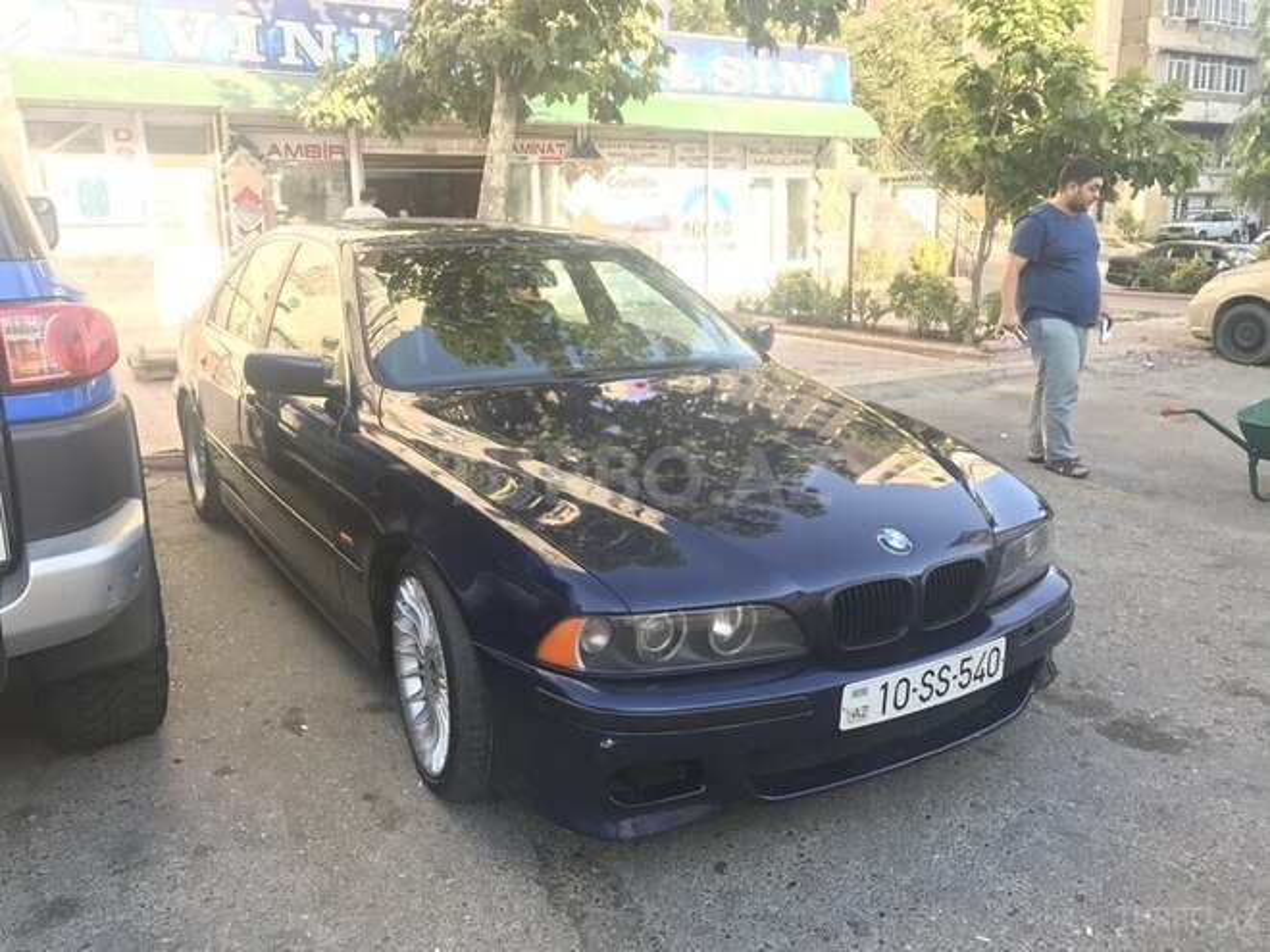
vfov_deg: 49.7
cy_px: 476
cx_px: 635
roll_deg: +1.1
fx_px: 1027
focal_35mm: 28
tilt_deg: -11.5
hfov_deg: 63.4
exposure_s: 1/210
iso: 20
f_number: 1.8
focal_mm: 3.99
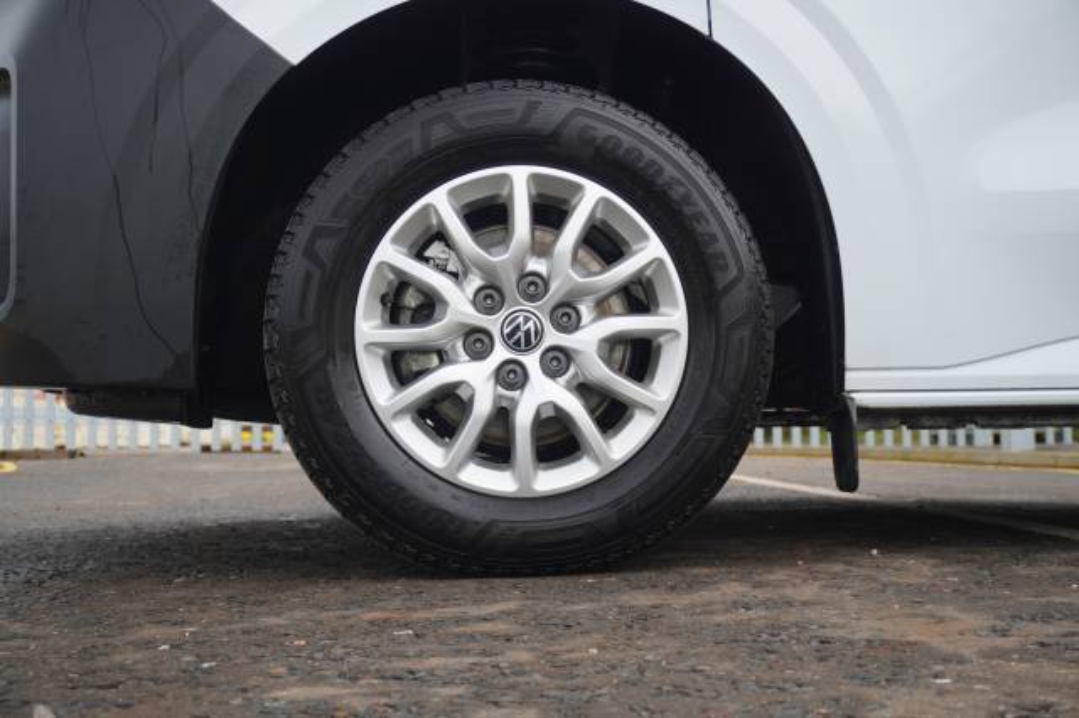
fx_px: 1483
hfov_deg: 40.0
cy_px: 359
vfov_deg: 27.2
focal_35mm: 50
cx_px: 540
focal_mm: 33
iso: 250
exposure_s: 1/60
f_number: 4.5
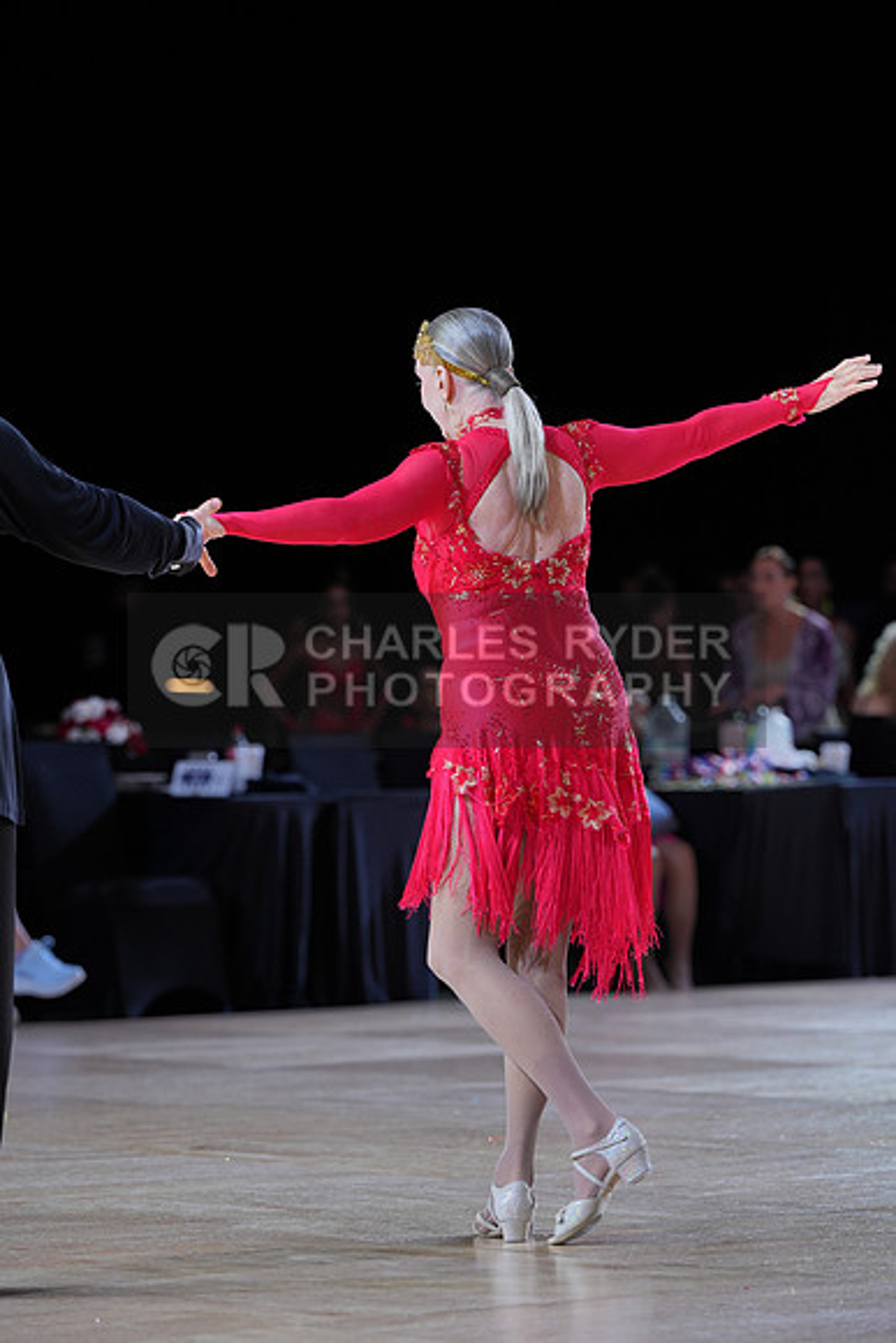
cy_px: 672
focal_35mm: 164
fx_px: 6119
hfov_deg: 8.4
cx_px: 448
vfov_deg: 12.5
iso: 500
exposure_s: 1/400
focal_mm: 164
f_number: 4
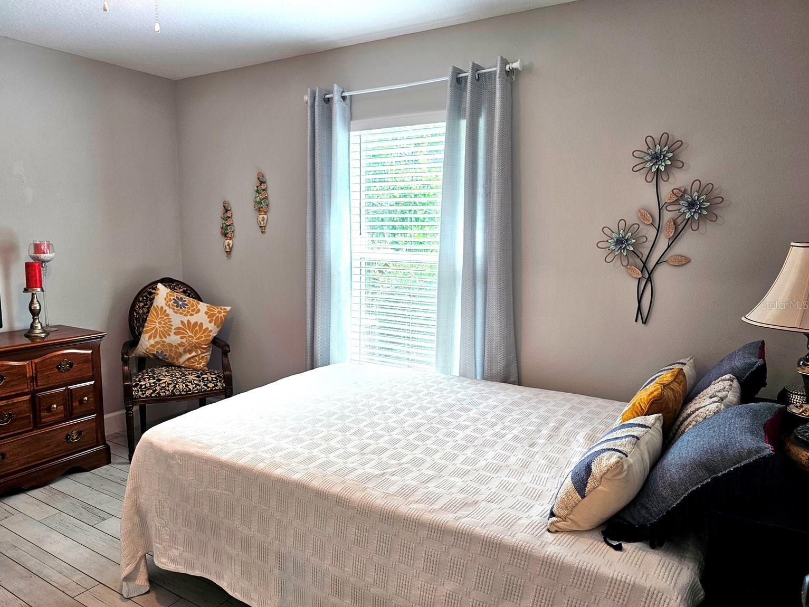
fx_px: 561
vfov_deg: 56.8
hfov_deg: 71.6
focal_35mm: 24
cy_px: 305
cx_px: 388
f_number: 1.7
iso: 80
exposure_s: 1/66
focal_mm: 6.3
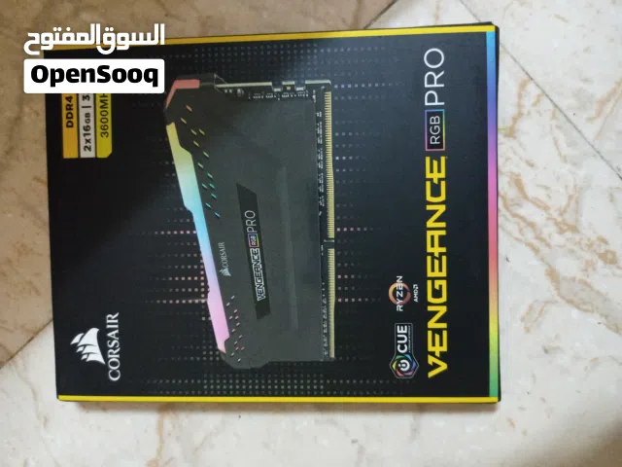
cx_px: 311
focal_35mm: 26
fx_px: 467
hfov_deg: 67.3
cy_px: 234
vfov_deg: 53.1
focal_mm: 5.55
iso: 2119
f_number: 1.8
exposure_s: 1/20
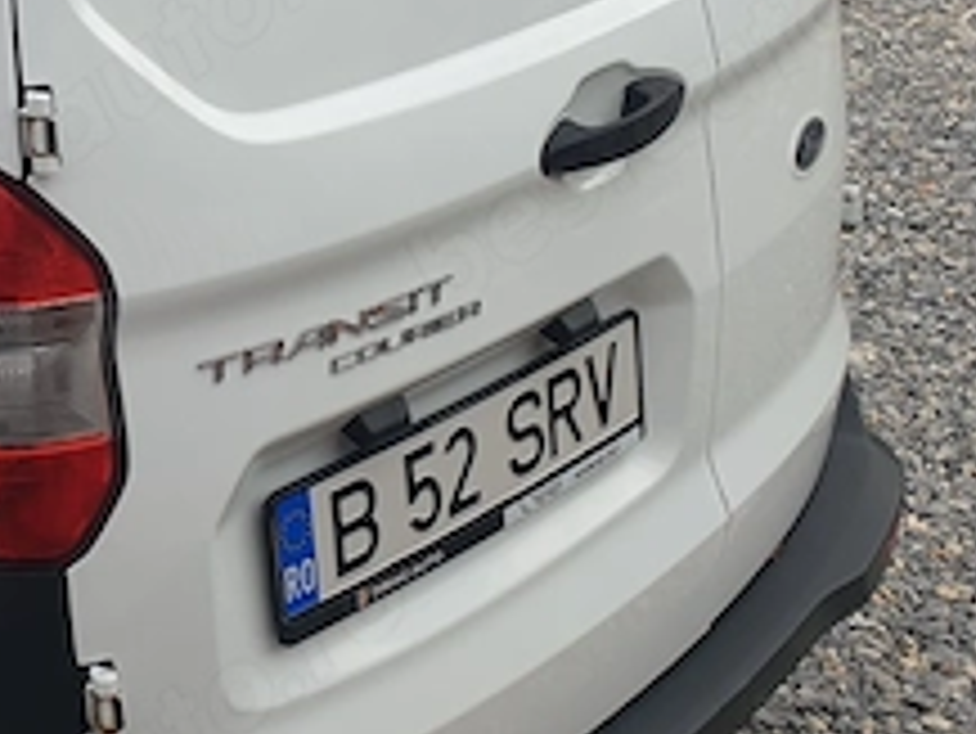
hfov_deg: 24.9
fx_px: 2031
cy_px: 149
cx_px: -126
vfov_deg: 20.2
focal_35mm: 72
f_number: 2.4
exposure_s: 1/1344
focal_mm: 4.3
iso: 50
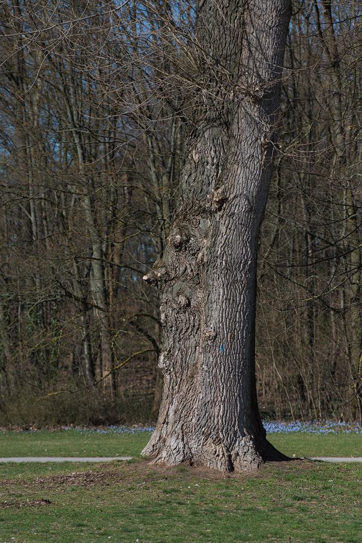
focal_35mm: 105
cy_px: 272
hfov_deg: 13.1
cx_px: 181
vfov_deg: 19.4
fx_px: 1582
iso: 100
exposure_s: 1/3200
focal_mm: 105
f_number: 2.8
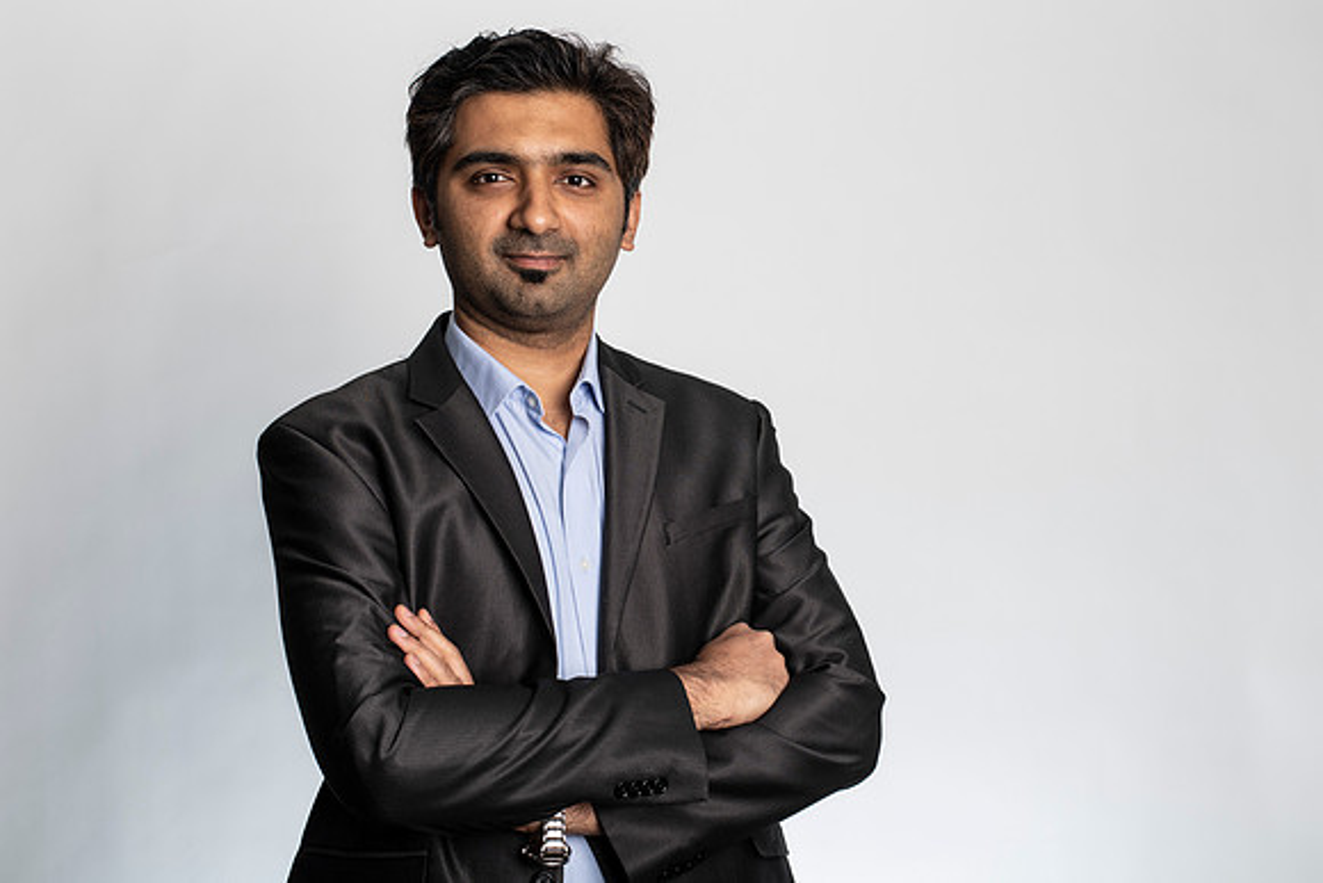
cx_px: 756
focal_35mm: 59
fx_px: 2165
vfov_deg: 23.0
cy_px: 363
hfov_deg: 33.9
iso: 100
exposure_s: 1/200
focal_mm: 50
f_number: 5.6
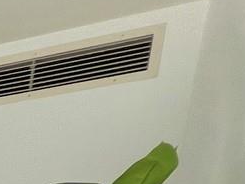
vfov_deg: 12.2
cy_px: 490
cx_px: -510
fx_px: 602
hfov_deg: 11.2
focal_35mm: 85
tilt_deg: -12.4
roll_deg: +0.3
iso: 32
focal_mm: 1.57
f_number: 1.8
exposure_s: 1/152
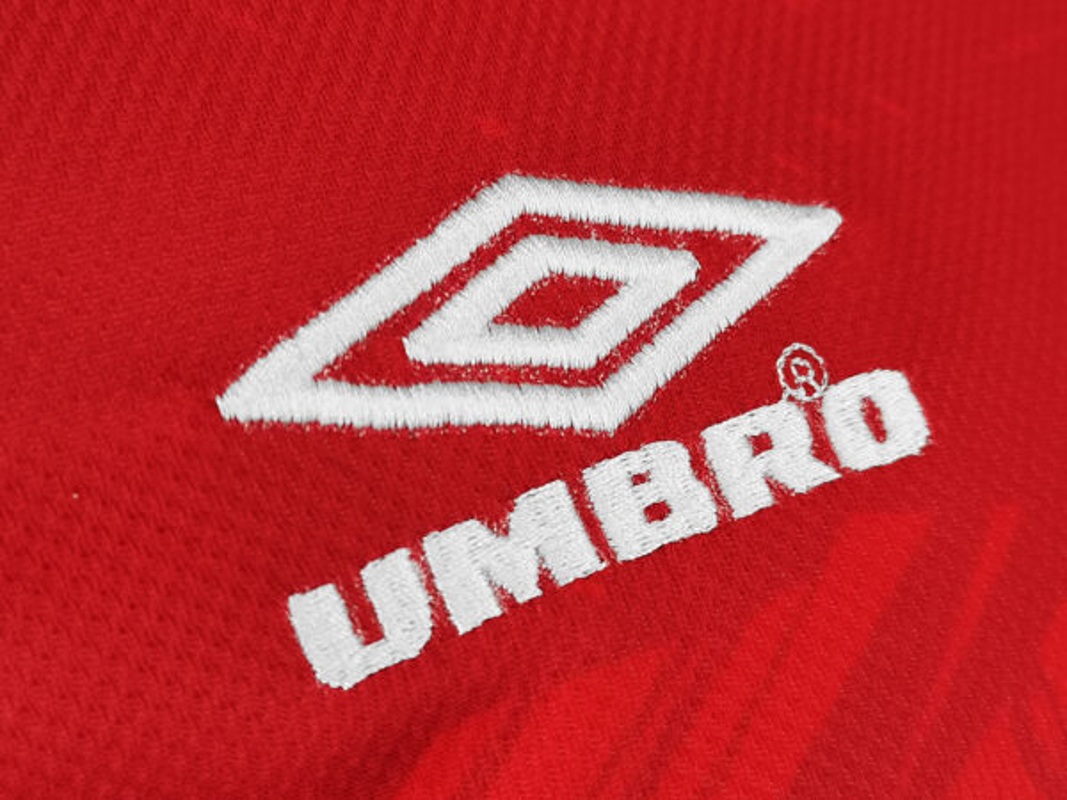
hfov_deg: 41.2
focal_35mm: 46
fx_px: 1418
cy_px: 400
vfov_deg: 31.5
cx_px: 534
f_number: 1.8
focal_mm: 5.58
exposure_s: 1/60
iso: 160
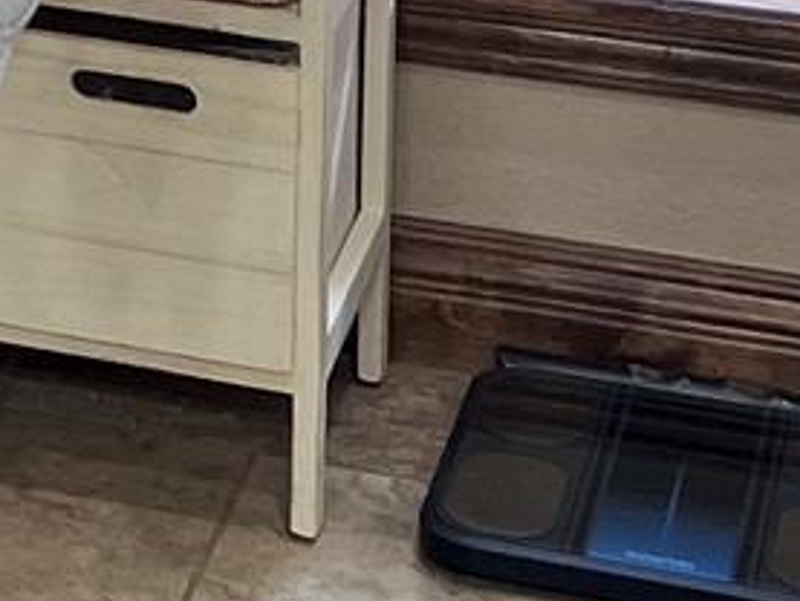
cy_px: -1300
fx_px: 4162
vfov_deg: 7.2
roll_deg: +0.1
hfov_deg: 10.3
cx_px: -696
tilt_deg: -2.0
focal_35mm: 180
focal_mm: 5.7
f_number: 1.5
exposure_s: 1/120
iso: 80
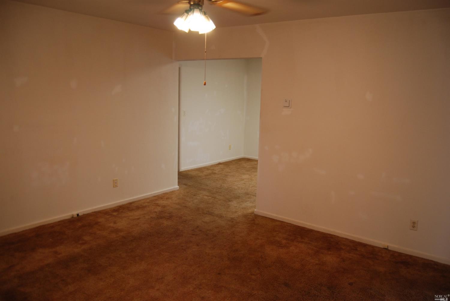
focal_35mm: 27
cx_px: 225
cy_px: 150
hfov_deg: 67.3
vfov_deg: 48.0
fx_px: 338
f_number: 3.5
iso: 400
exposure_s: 1/30
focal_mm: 18
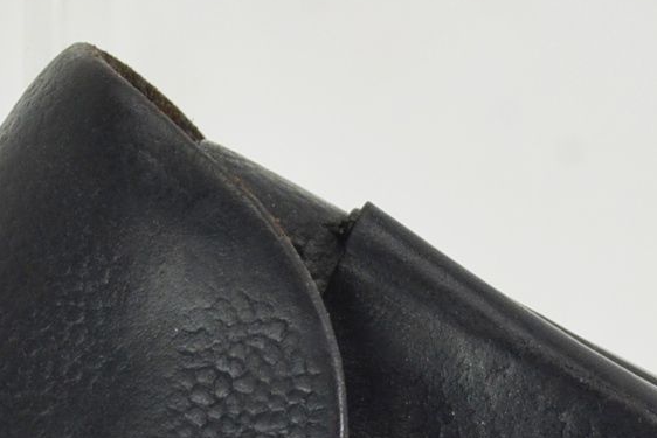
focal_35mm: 407
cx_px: 466
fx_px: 7429
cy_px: 731
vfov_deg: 3.4
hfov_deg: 5.1
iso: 720
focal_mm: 62
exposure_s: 1/250
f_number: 5
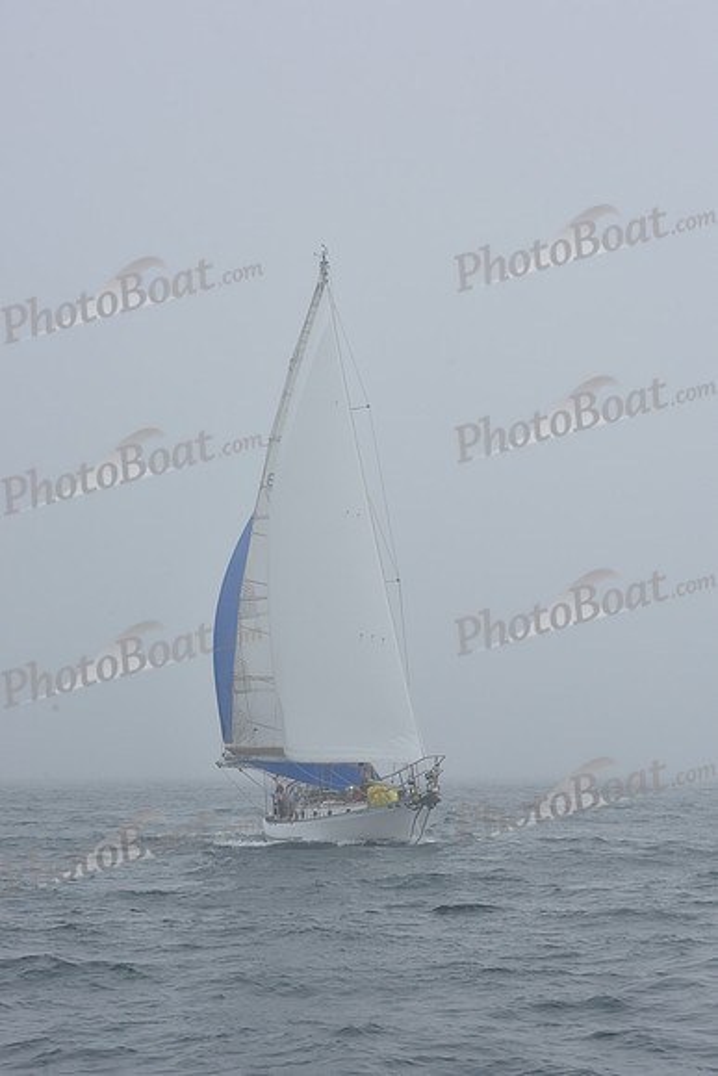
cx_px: 359
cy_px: 538
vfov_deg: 22.1
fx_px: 2750
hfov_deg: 14.9
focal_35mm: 92
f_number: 10
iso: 250
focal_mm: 92
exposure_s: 1/800
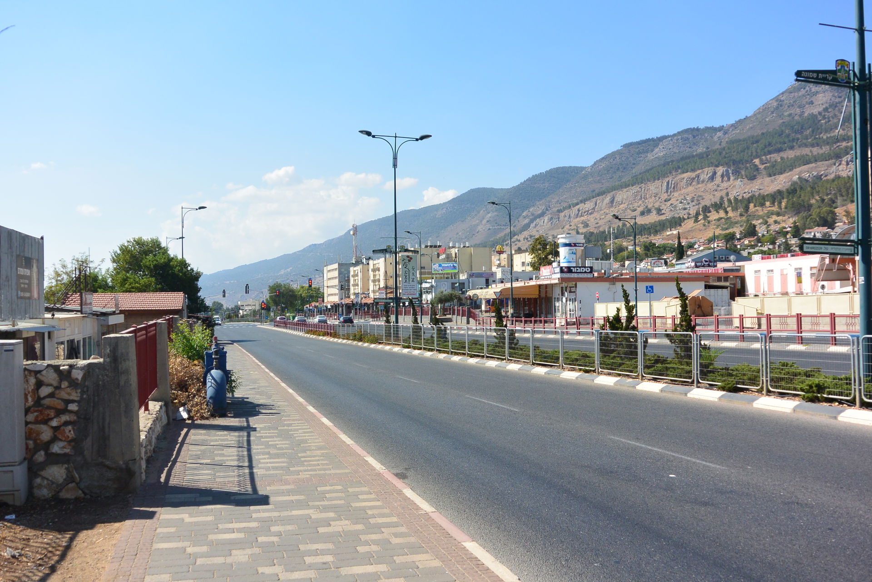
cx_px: 436
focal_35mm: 34
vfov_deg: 38.9
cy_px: 291
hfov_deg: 55.8
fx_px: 823
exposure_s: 1/1000
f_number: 5
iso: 160
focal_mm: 12.7
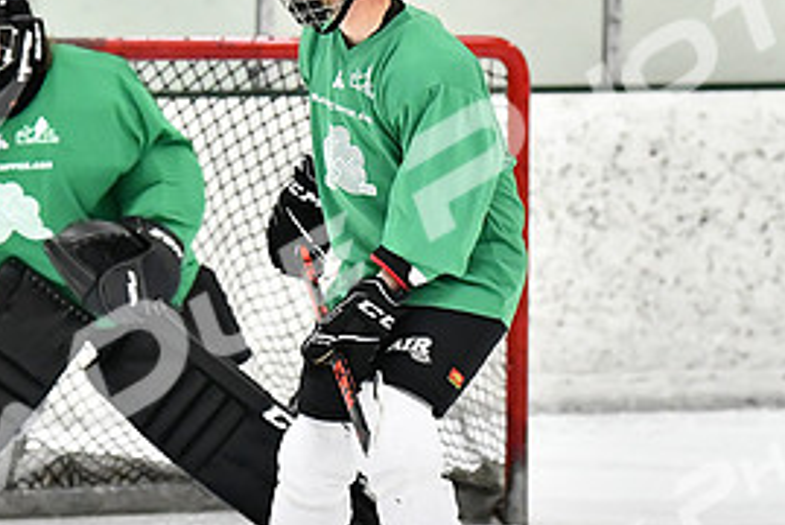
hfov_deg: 4.9
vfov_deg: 3.3
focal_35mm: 420
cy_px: 284
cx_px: 245
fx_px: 9168
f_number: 2.8
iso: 5000
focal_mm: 130
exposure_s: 1/1250
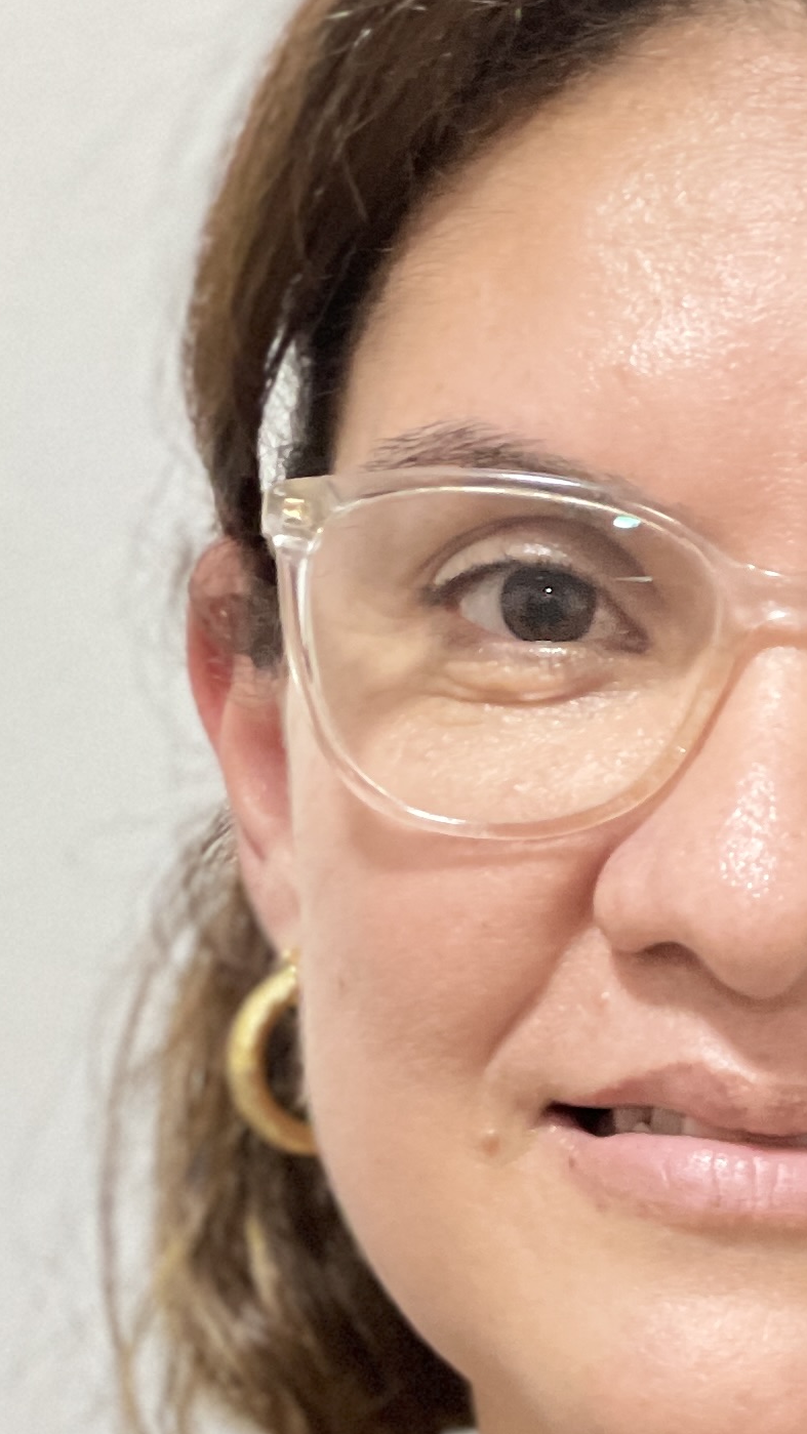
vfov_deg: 10.6
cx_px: 842
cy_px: 1470
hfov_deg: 6.0
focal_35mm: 201
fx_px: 7646
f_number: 2.2
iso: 320
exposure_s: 1/40
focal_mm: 7.5
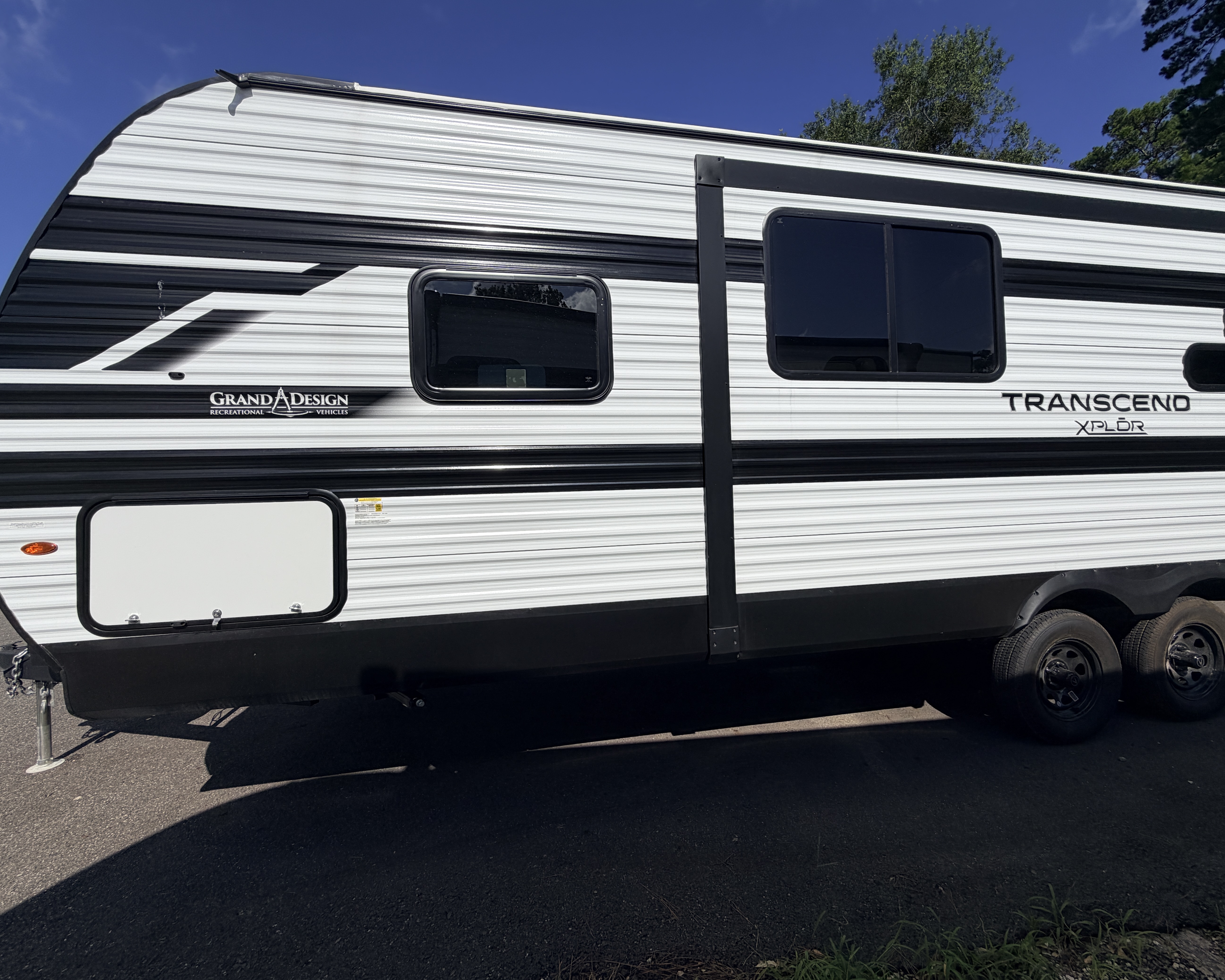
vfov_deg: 84.0
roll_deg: +2.4
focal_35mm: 15
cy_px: 480
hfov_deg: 96.8
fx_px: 544
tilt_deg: +1.6
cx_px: 624
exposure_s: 1/2410
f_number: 2.2
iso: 20
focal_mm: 2.22
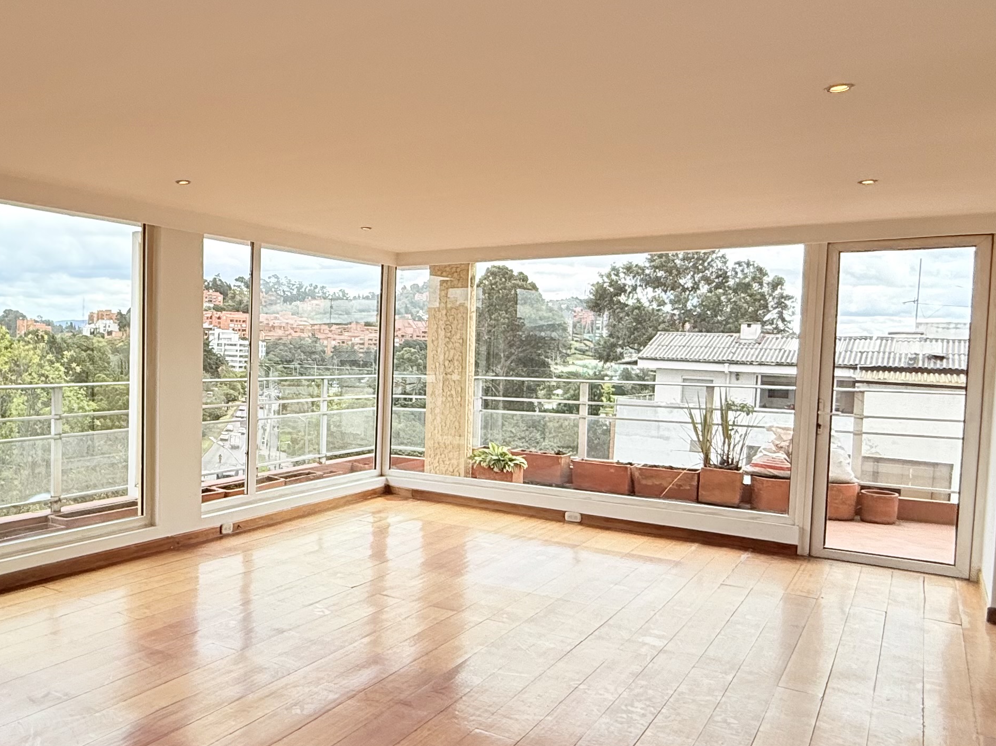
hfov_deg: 57.0
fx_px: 863
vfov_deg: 46.8
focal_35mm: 30
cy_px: 385
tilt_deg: -2.5
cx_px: 248
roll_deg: -1.9
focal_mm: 2.22
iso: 64
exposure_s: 1/1068
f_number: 2.2
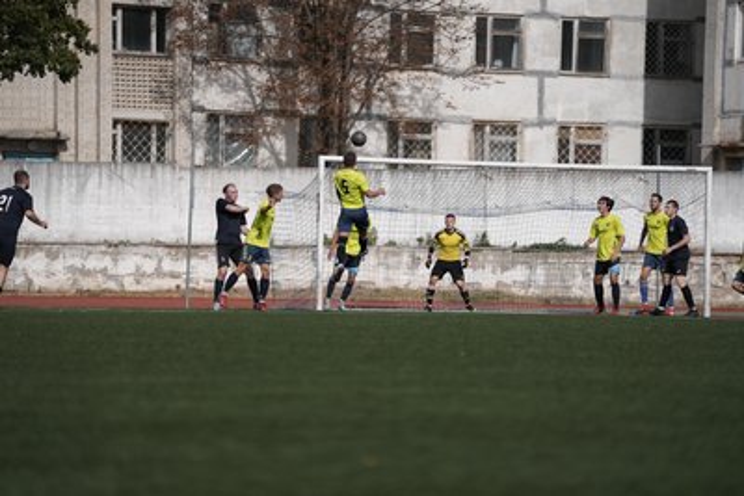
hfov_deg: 10.3
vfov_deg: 6.9
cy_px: 248
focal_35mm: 200
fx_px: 4135
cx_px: 372
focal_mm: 200
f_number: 2.8
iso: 160
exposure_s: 1/6400
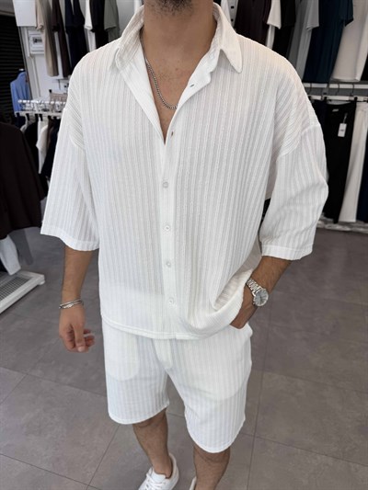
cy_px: 245
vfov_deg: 71.6
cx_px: 184
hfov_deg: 56.8
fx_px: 340
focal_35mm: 24
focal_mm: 6.76
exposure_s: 1/405
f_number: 1.78
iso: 80
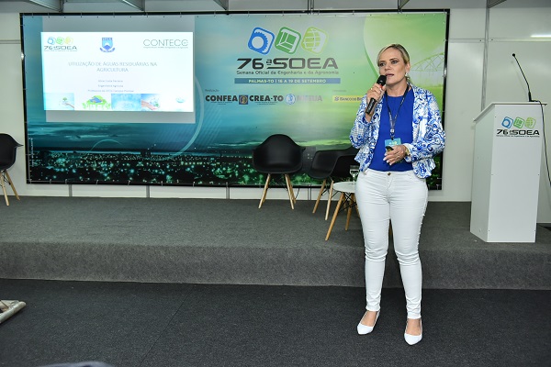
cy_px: 184
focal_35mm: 35
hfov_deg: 54.4
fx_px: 536
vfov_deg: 37.9
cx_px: 276
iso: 1250
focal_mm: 35
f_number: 3.2
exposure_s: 1/160
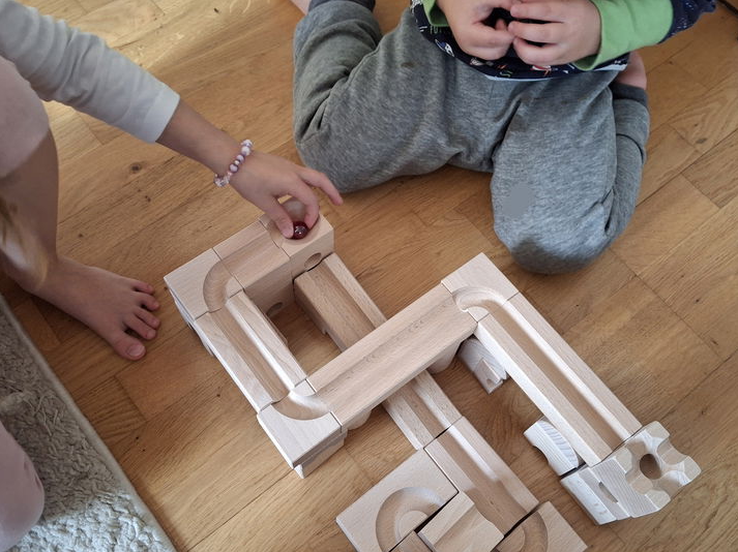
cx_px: 371
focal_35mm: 32
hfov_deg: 56.8
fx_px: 682
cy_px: 303
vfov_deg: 44.1
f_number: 1.8
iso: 160
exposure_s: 1/50
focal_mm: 4.69
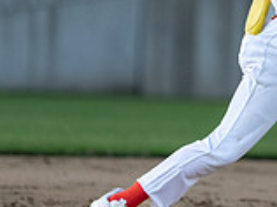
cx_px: 296
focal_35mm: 949
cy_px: -28
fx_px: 7582
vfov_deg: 1.6
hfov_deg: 2.1
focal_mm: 197
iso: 500
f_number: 2.8
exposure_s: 1/4000
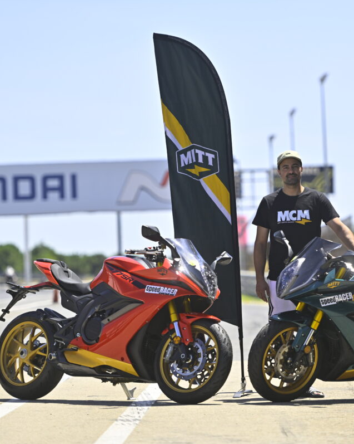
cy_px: 222
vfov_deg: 9.4
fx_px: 2686
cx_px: 245
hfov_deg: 7.5
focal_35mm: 205
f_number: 2.8
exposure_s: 1/2000
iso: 110
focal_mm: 145
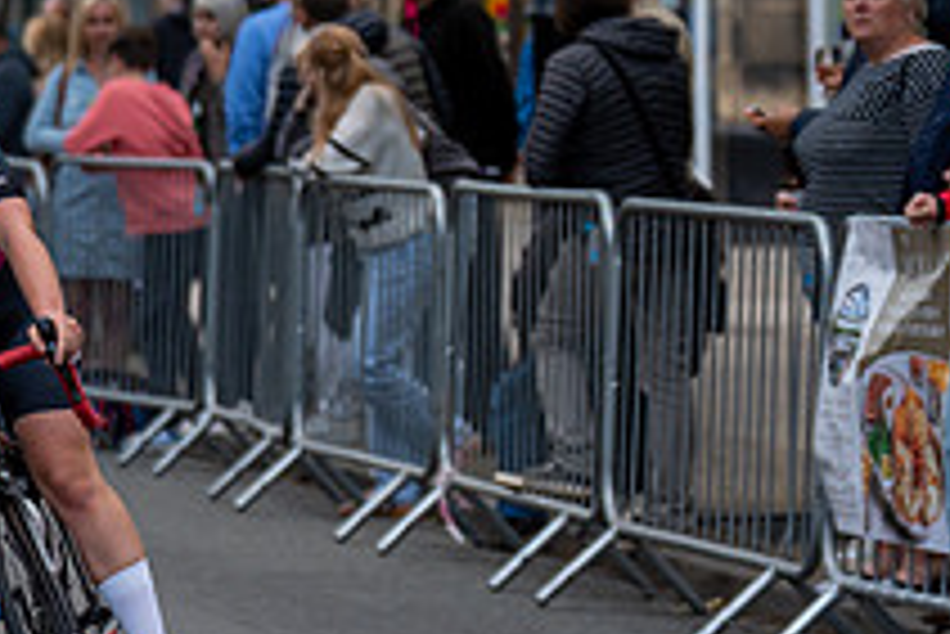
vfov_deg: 4.7
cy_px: 169
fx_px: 7737
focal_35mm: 293
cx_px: -162
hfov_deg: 7.0
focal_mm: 100
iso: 640
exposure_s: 1/800
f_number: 2.8
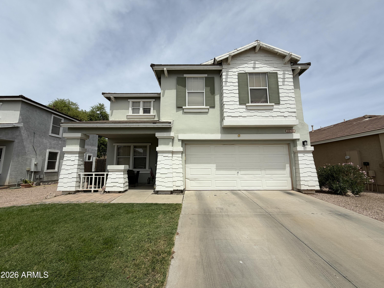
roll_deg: +0.3
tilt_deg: +7.9
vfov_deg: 85.7
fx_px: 155
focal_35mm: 14
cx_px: 192
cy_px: 144
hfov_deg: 102.1
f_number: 2.2
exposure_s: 1/1656
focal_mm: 2.22
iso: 20
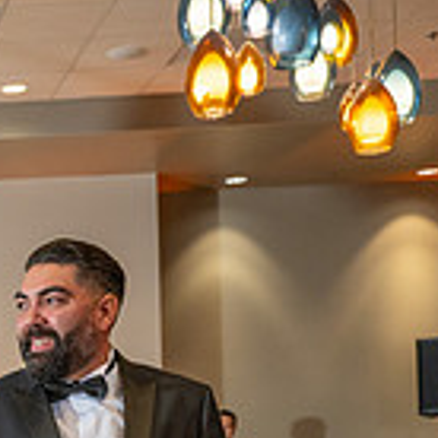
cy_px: 506
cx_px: -295
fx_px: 1231
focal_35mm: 86
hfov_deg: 17.3
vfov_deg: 19.2
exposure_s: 1/200
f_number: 3.5
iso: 800
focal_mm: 24
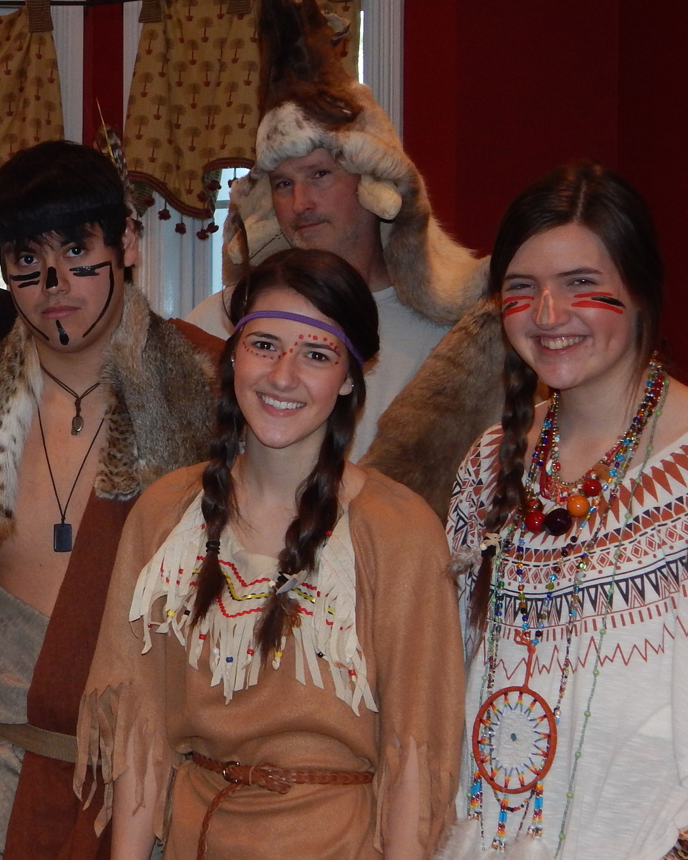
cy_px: 371
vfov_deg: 23.0
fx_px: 2113
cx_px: -84
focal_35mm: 83
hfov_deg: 17.8
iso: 200
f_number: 3.6
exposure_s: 1/30
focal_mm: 7.7
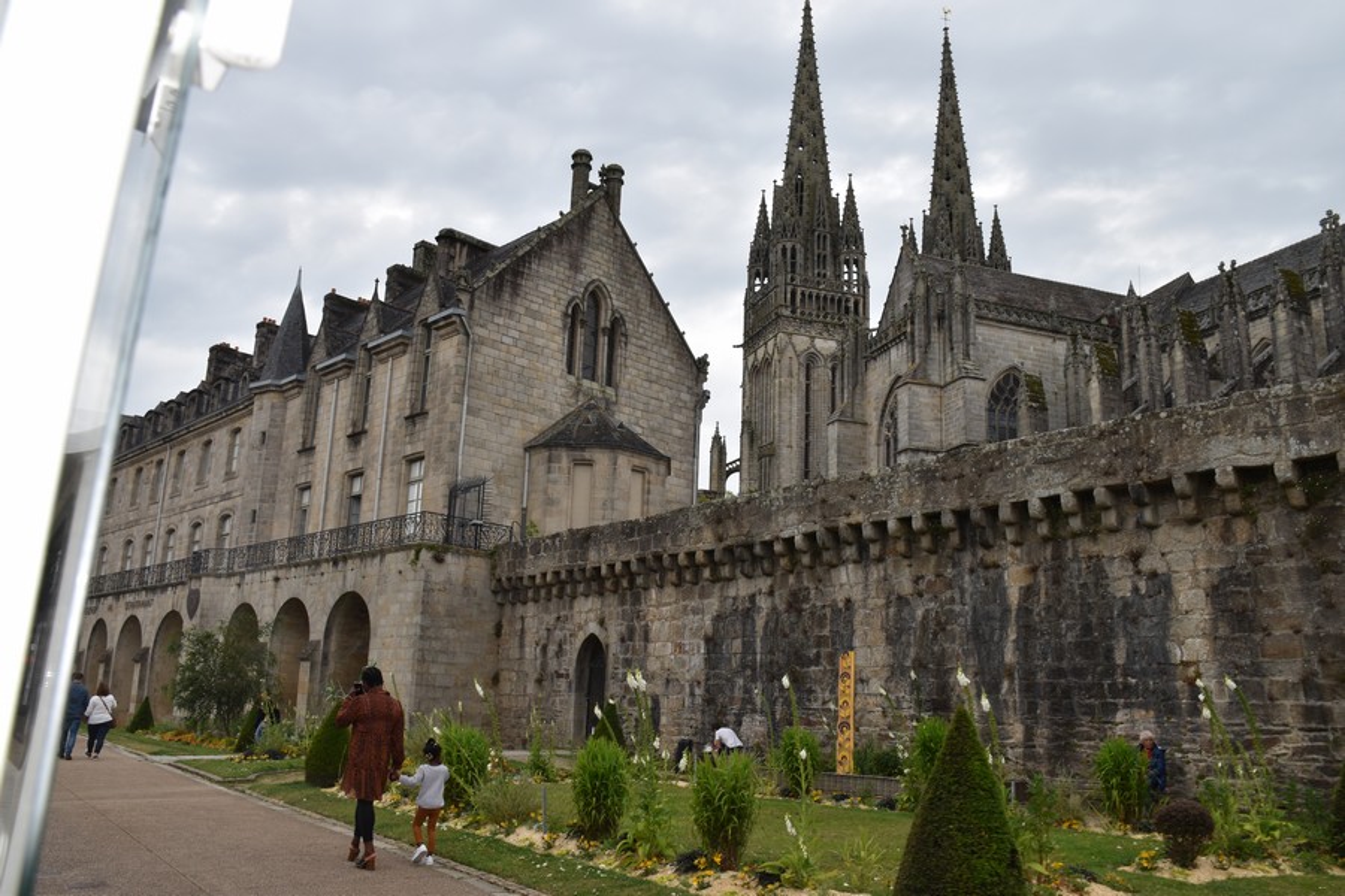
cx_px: 672
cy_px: 448
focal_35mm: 30
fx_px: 1121
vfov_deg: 43.6
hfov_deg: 61.9
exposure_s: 1/200
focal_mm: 20
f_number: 8
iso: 100
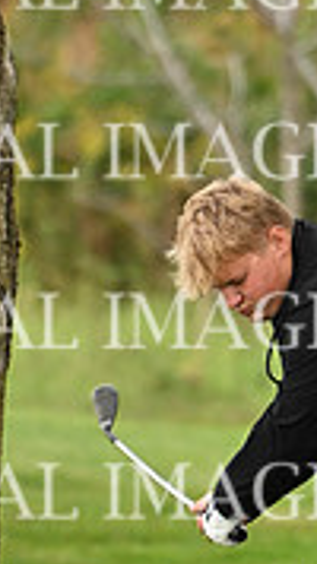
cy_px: 234
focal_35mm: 1021
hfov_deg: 1.2
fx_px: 15272
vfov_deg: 2.1
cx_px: 352
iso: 1600
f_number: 2.8
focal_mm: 200
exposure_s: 1/2500
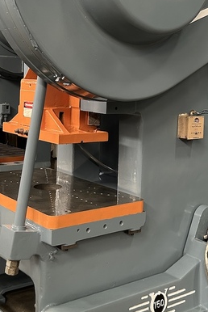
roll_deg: -1.1
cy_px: 106
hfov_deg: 24.2
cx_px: 113
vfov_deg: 35.3
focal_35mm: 56
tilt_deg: -4.0
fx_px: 484
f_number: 1.5
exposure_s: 1/60
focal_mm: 5.7
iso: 200
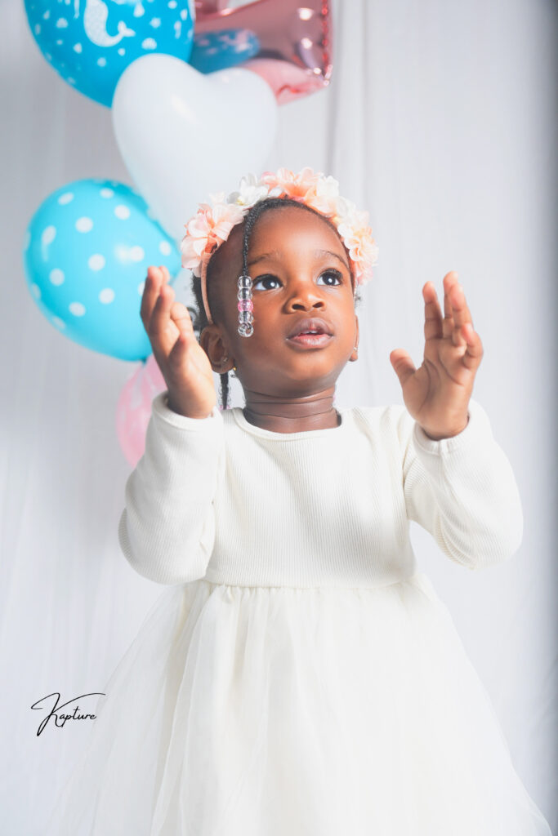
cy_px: 418
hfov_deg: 28.1
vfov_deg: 41.1
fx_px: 1116
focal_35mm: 48
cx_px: 279
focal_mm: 32
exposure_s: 1/320
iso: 400
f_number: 4
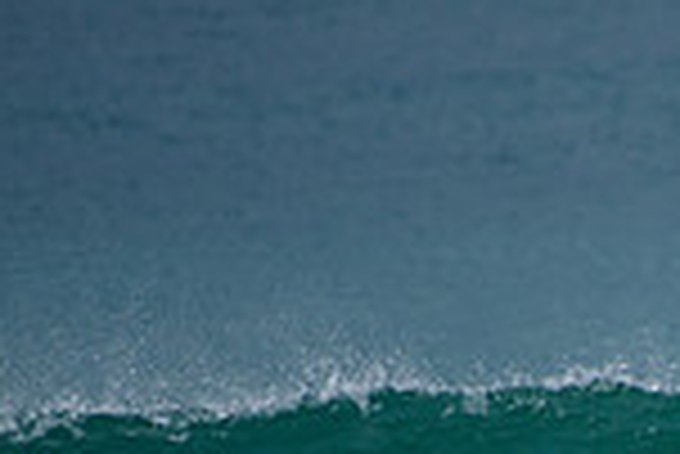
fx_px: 36358
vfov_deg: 0.7
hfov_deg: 1.1
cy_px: 685
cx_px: 1031
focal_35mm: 1923
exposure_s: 1/2000
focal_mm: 500
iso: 200
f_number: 5.6
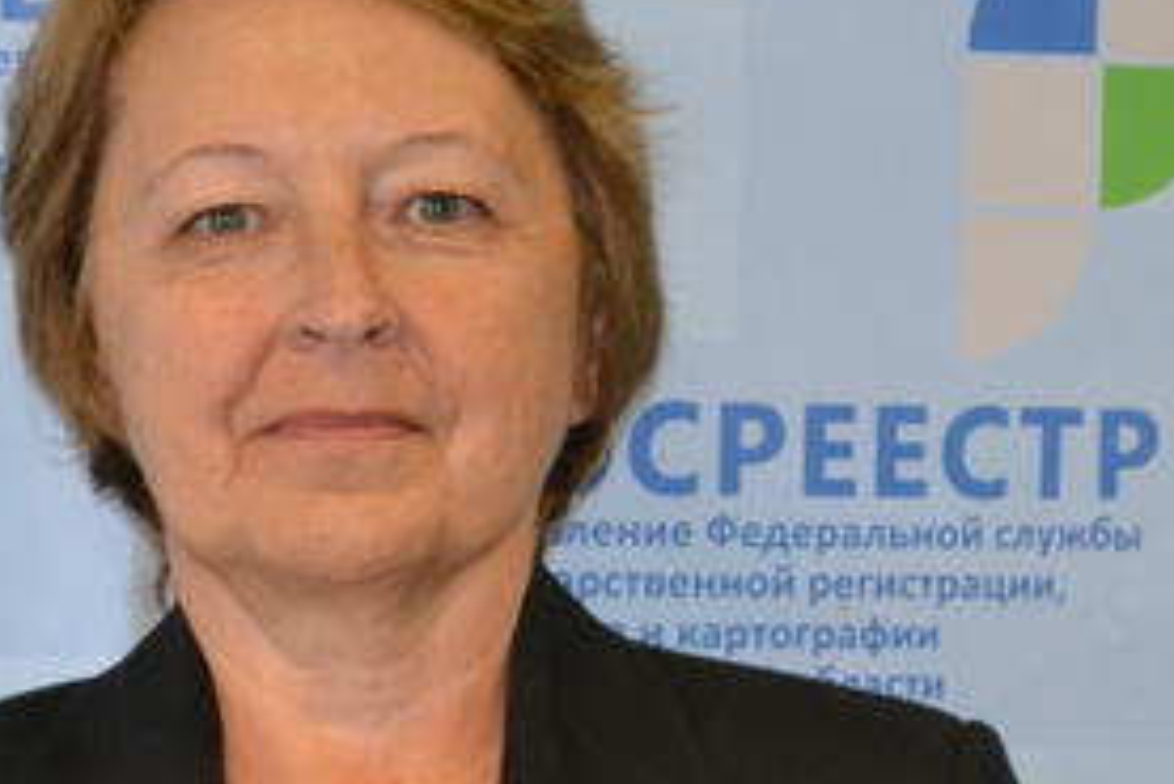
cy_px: 731
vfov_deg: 6.1
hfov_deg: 9.1
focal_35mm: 225
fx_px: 7341
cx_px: 398
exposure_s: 1/60
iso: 2200
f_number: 5.6
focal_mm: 52
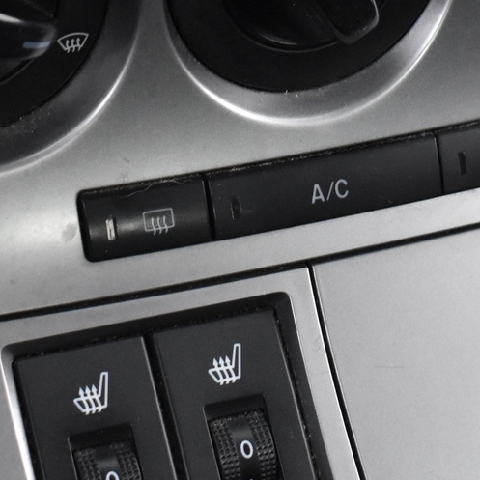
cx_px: 271
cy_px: 131
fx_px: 1889
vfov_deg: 14.4
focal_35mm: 120
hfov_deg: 14.5
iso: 3200
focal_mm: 29
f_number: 4.2
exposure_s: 1/15
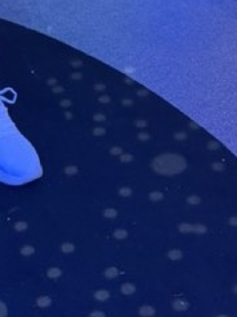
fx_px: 1015
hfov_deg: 12.4
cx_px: -167
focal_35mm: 111
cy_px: -266
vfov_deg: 15.2
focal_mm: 6.76
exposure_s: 1/112
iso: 200
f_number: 1.78
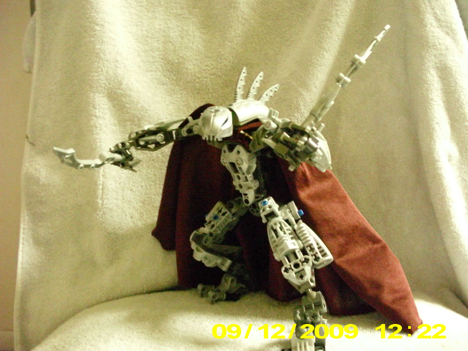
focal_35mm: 38
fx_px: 514
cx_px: 234
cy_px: 176
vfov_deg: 37.7
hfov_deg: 49.0
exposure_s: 1/6
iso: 1600
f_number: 3.1
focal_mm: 6.3
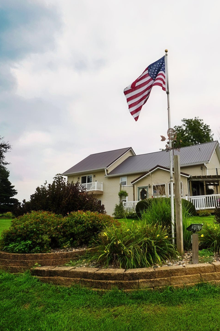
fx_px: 220
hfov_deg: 50.8
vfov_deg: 73.7
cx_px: 166
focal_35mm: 24
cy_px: 159
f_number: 10
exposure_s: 1/100
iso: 100
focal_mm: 10
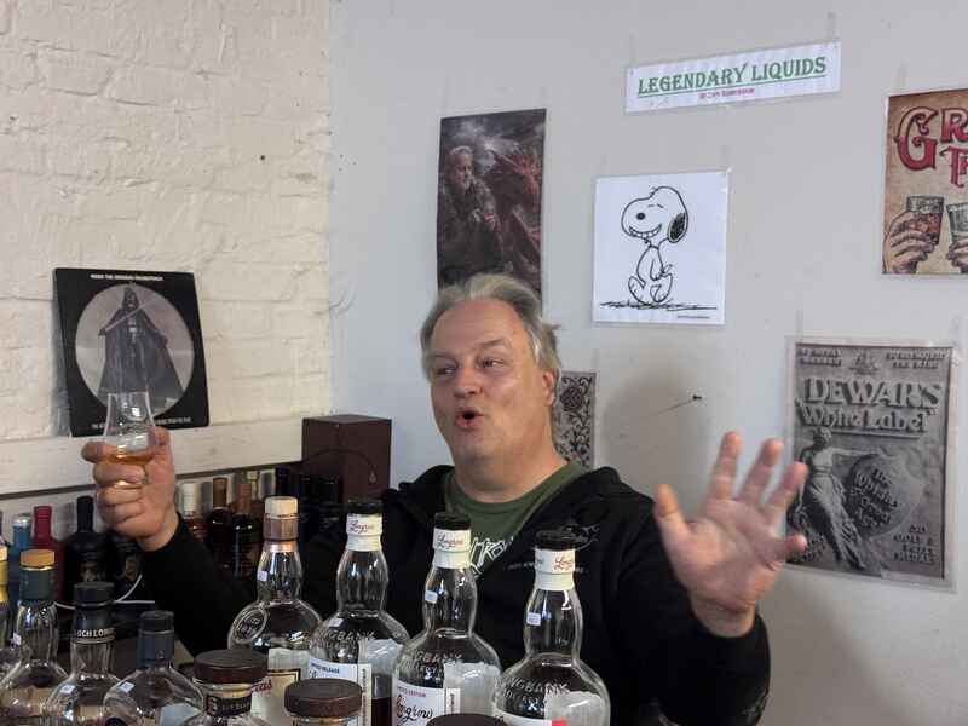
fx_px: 1342
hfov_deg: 39.7
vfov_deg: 30.3
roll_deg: +0.4
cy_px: 363
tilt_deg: -2.1
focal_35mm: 48
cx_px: 484
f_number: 1.78
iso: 400
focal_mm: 6.76
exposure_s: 1/33
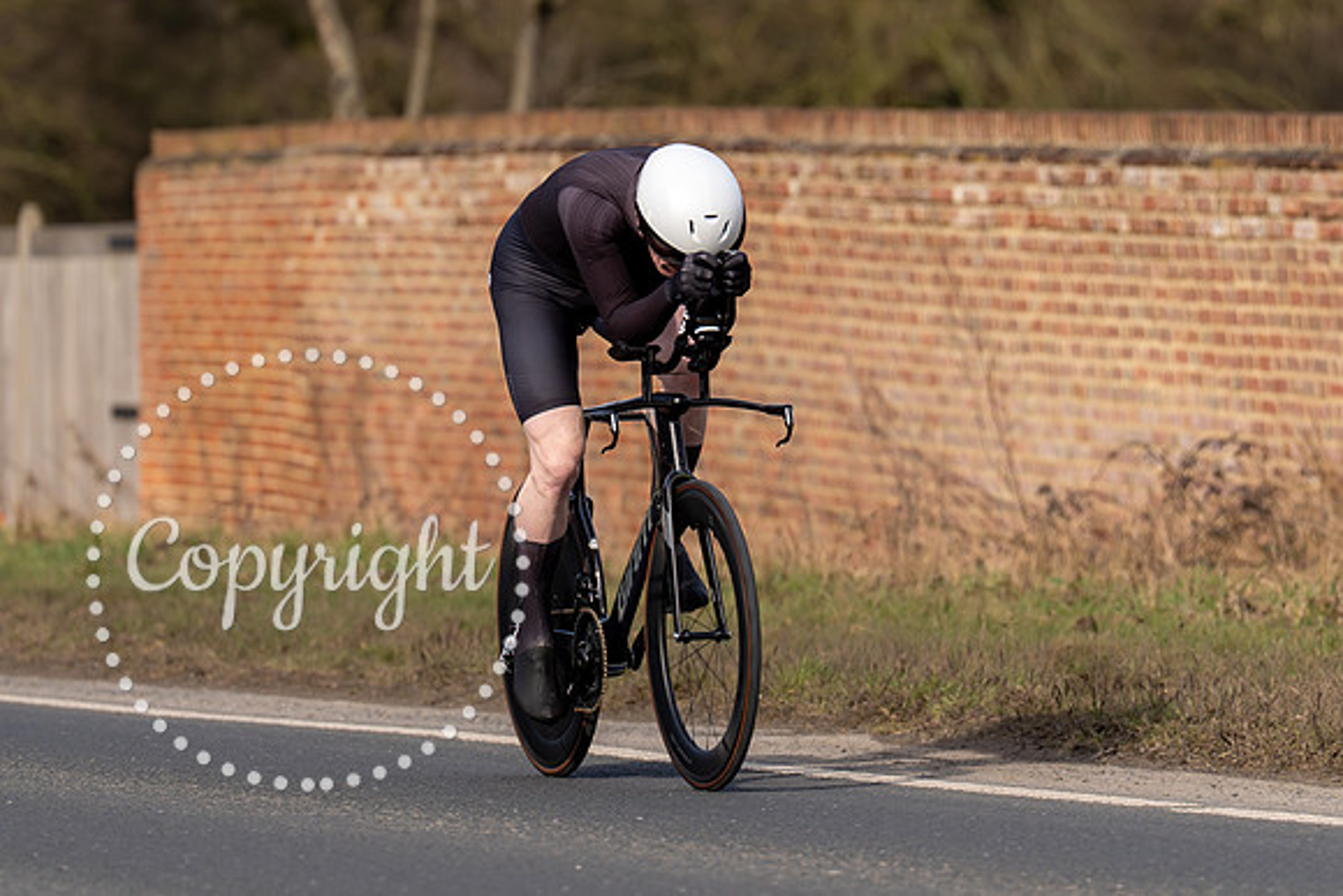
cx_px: 585
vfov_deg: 4.0
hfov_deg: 6.0
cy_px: 379
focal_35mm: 346
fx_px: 12905
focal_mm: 200
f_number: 3.5
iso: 100
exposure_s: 1/800
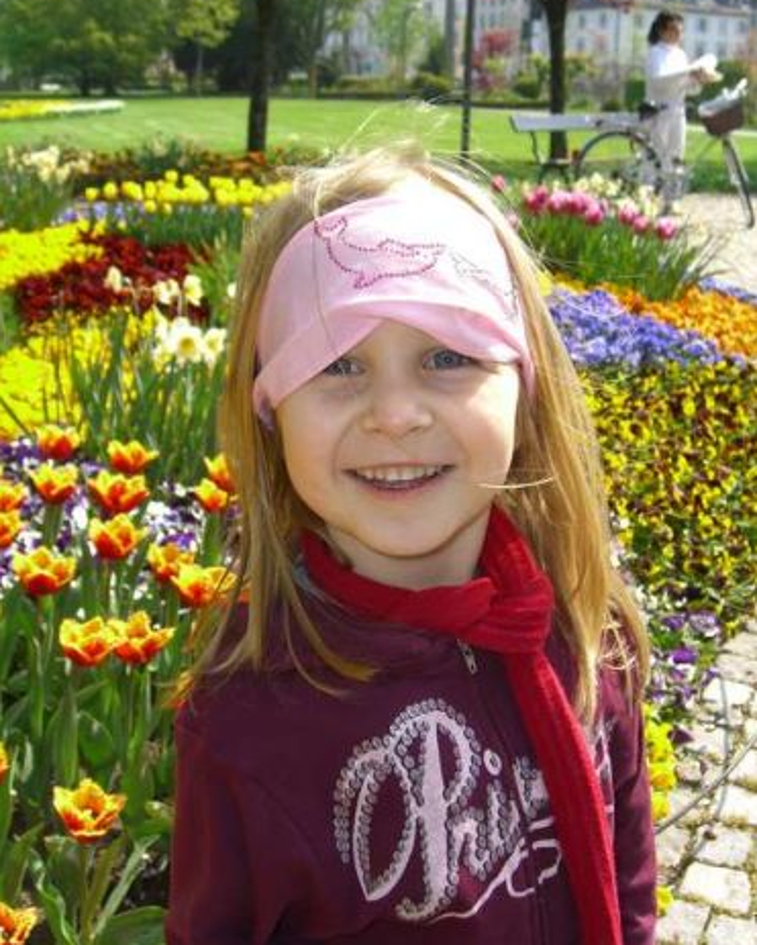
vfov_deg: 45.8
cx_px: 380
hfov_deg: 37.4
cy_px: 480
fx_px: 1119
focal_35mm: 40
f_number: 4
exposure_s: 1/320
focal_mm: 7.9
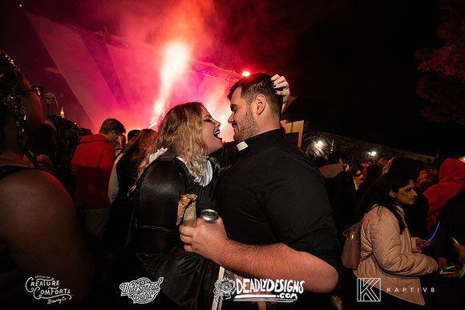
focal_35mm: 14
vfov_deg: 81.2
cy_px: 155
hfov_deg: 104.2
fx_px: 181
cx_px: 232
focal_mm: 14
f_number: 3.5
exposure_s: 1/60
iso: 2000
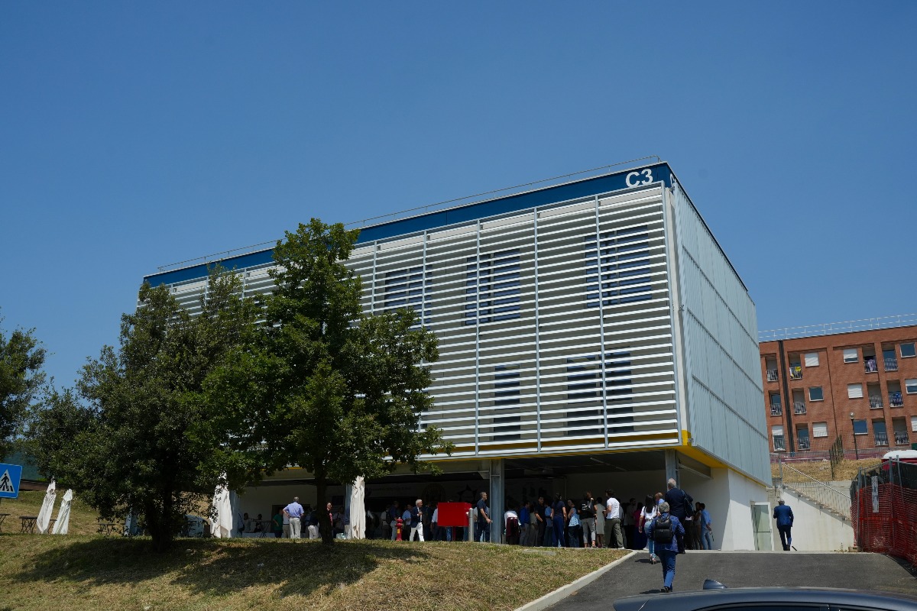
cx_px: 458
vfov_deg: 41.1
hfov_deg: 58.7
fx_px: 815
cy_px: 306
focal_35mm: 32
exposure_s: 1/4000
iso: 640
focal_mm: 32
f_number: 8
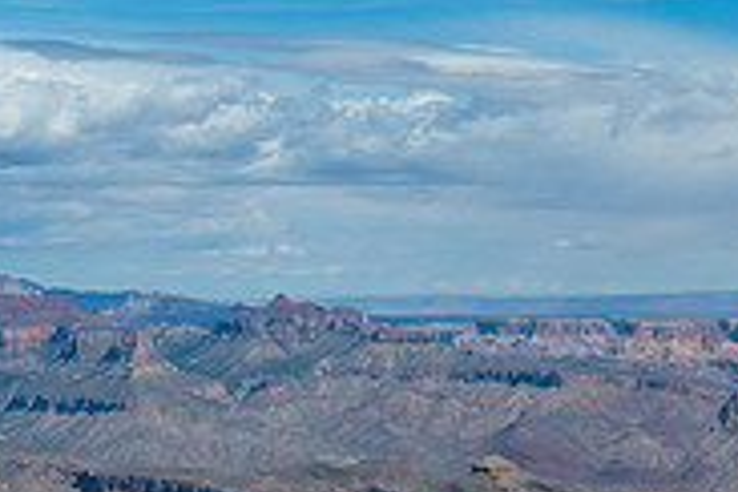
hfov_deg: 16.6
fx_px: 2337
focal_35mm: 114
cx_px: 1061
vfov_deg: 12.0
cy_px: 357
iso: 140
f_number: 16
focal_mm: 24
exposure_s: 1/250
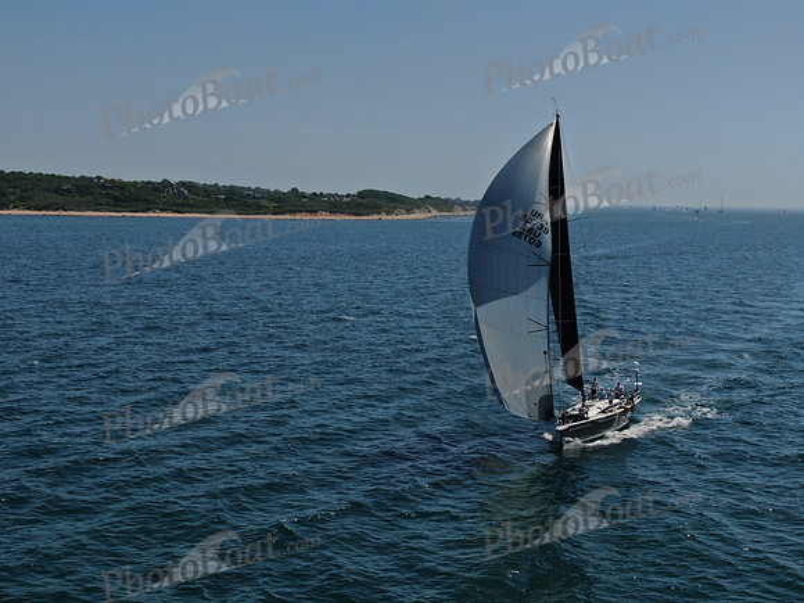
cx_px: 402
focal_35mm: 48
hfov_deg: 39.7
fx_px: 1115
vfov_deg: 30.3
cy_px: 302
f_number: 3.8
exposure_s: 1/2000
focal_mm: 8.6
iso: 100
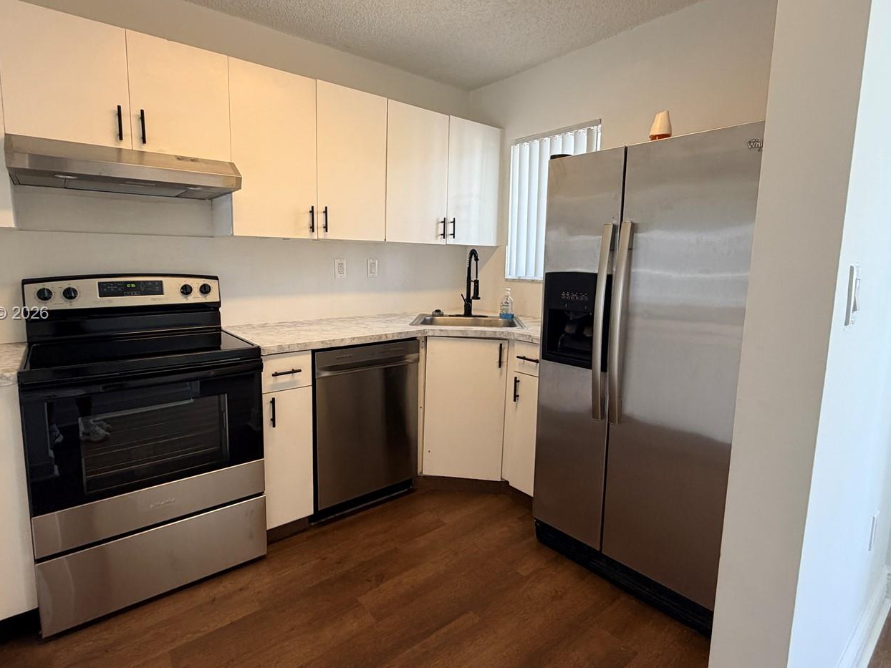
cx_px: 399
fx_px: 463
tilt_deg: -7.0
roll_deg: -0.5
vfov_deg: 71.5
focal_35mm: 18
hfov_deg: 87.5
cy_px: 314
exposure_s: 1/120
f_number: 2.2
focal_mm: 2.22
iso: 250
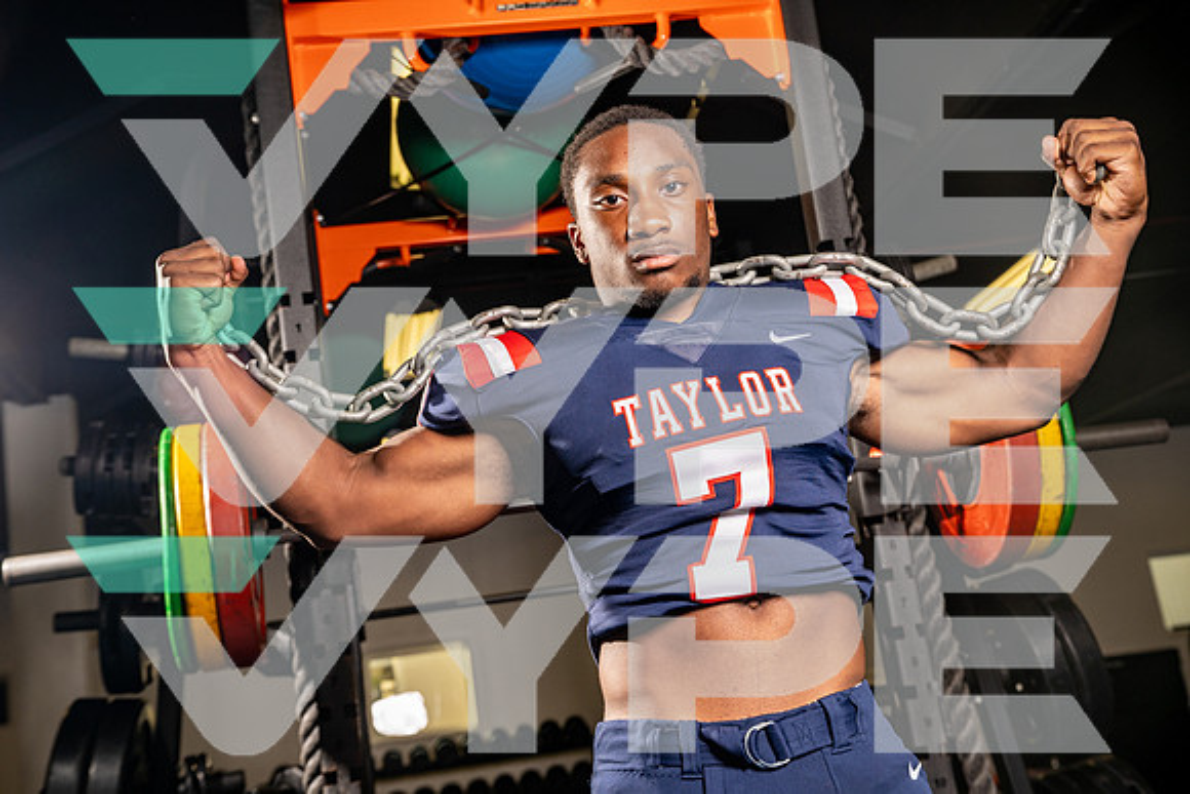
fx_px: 1521
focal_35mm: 46
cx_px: 595
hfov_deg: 42.7
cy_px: 397
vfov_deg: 29.3
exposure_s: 1/500
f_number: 5.6
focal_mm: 46
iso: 320
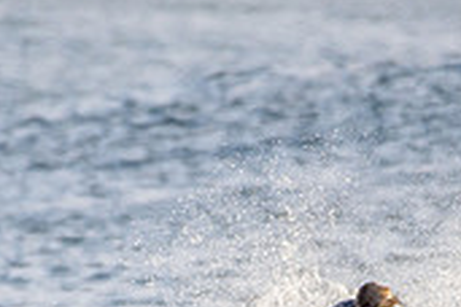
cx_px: 218
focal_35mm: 2549
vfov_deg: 0.5
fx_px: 32639
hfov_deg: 0.8
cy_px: 435
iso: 640
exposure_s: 1/2000
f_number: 5.6
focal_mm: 500
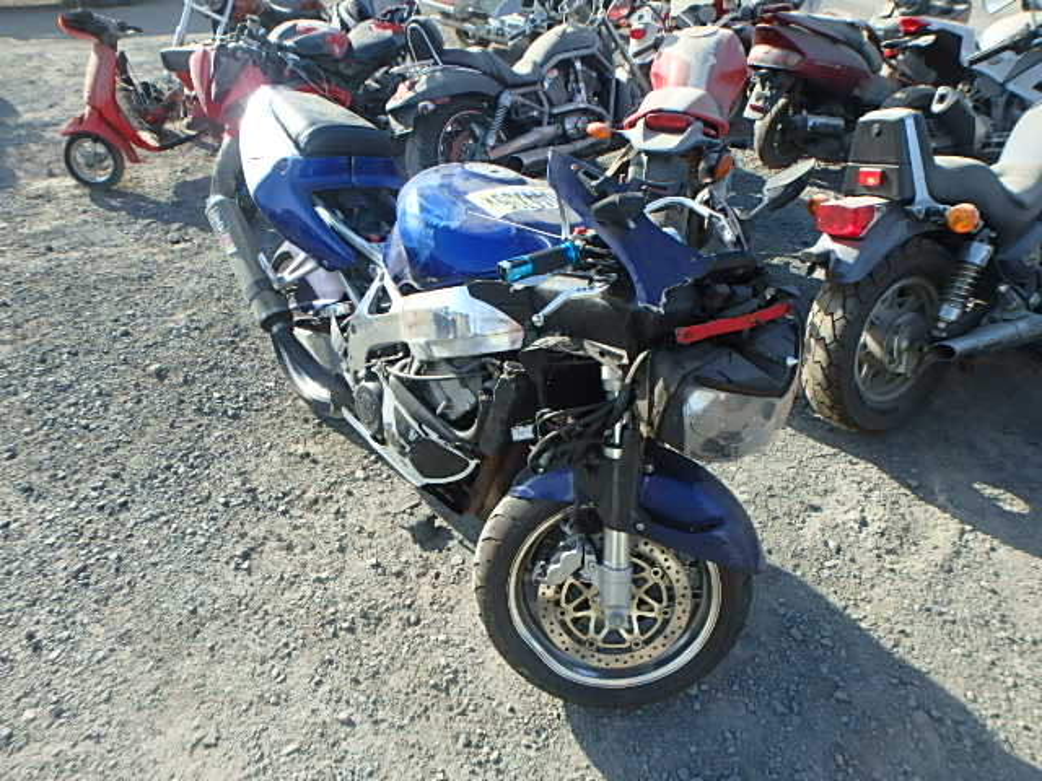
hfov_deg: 79.0
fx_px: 632
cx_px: 521
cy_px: 390
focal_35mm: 21
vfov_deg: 63.4
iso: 125
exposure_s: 1/400
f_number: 3.5
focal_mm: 3.7
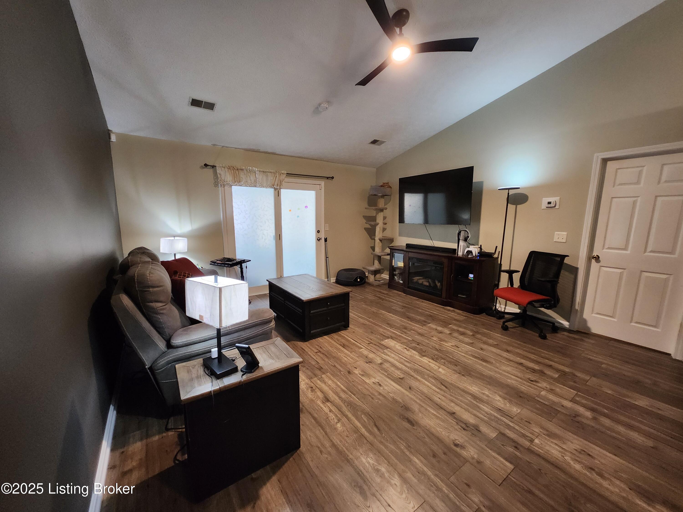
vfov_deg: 89.9
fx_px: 256
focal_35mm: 13
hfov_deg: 106.2
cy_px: 256
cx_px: 342
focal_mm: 1.74
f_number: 2.2
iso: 500
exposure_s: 1/30
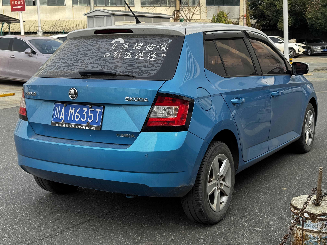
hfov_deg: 39.7
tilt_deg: -9.0
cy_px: 122
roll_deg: +1.8
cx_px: 164
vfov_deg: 30.3
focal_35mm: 48
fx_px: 453
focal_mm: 6.76
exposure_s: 1/1287
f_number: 1.78
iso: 64
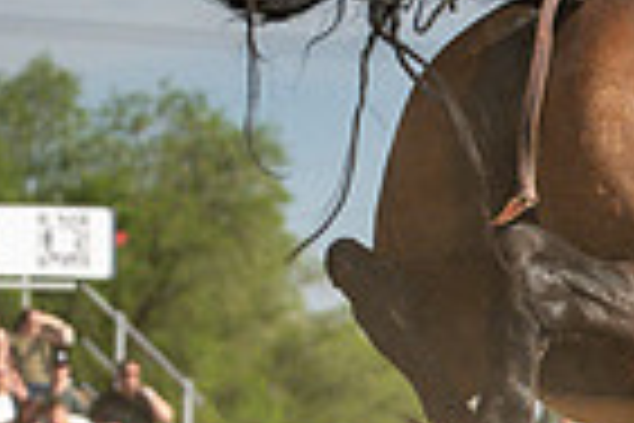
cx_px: 1152
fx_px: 6815
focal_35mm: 387
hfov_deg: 5.2
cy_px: 603
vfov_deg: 3.5
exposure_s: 1/10000
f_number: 3.5
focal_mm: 70
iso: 800
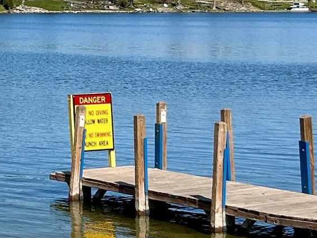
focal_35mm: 140
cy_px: 1
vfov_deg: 10.5
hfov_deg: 13.5
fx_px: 1282
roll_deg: +0.3
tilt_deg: +0.4
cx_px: -114
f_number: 1.5
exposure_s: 1/5882
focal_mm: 5.7
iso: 50
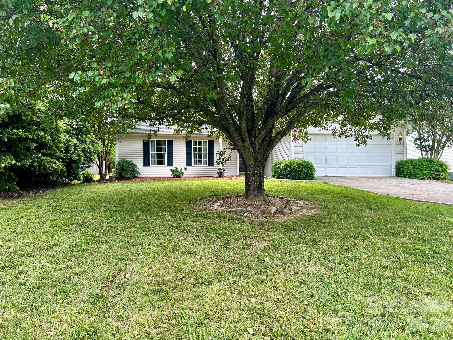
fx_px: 340
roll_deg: -0.1
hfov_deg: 67.3
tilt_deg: +1.4
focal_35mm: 26
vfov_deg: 53.1
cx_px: 226
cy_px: 170
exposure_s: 1/404
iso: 50
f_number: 1.5
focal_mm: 5.7
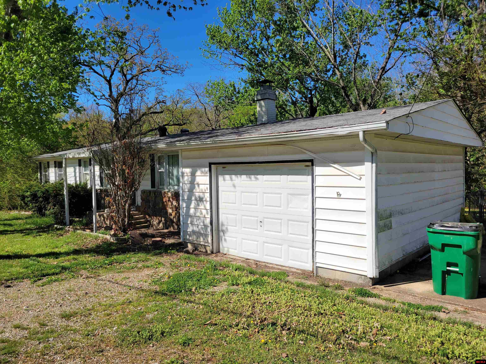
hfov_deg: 67.3
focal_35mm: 26
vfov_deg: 53.1
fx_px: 365
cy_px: 182
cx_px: 243
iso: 40
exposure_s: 1/3336
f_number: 1.8
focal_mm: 5.4
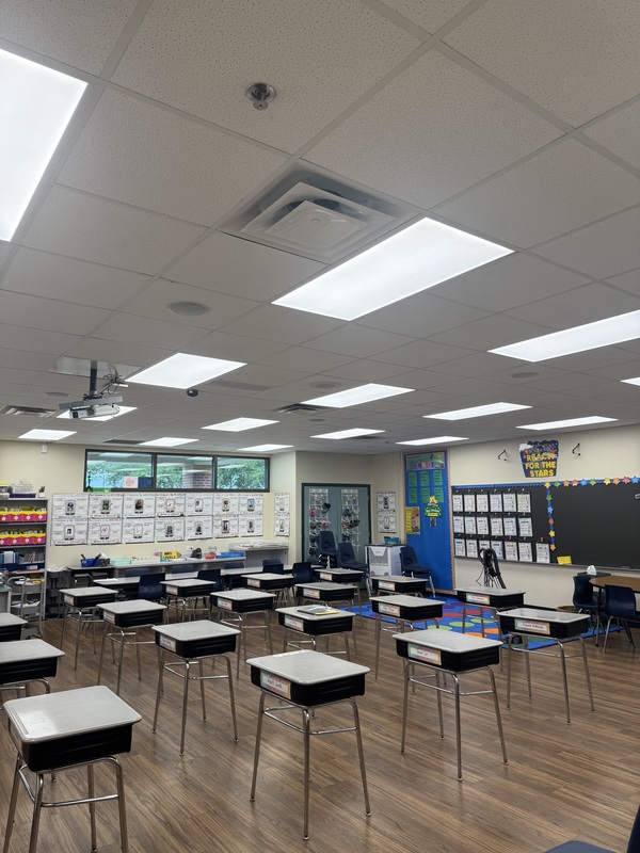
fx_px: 592
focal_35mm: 24
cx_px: 320
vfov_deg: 71.6
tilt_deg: +8.2
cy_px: 426
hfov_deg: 56.8
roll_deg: +1.2
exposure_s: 1/129
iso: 100
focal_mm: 6.76
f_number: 1.78
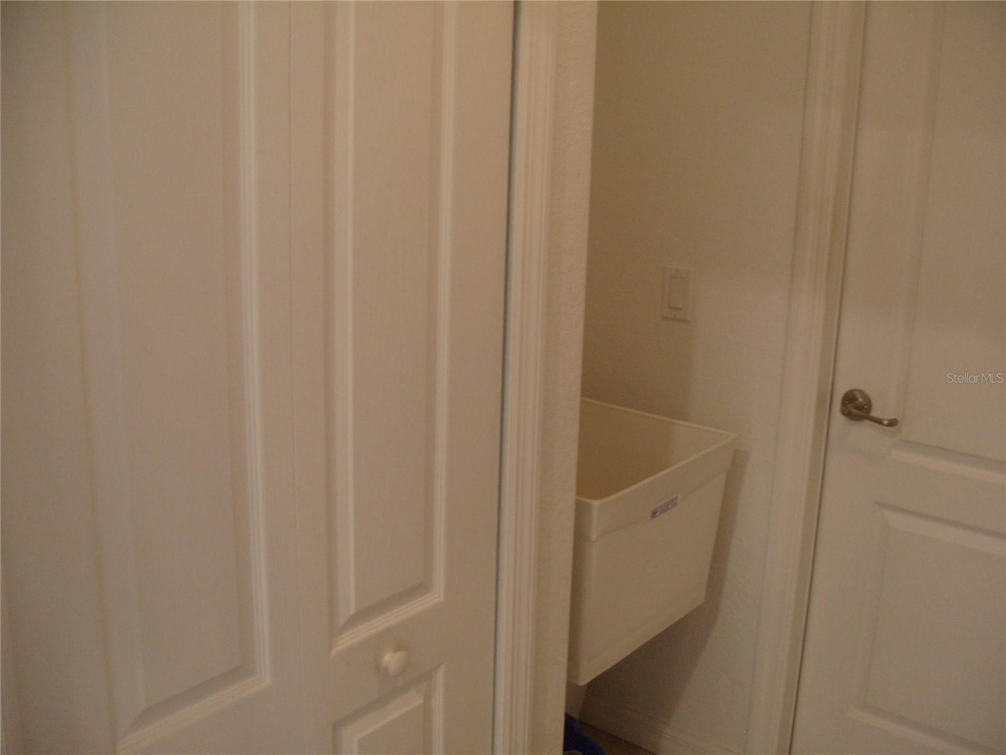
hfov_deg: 52.6
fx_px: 1017
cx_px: 503
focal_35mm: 35
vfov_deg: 40.7
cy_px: 378
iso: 200
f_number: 2.8
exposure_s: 1/30
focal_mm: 7.8
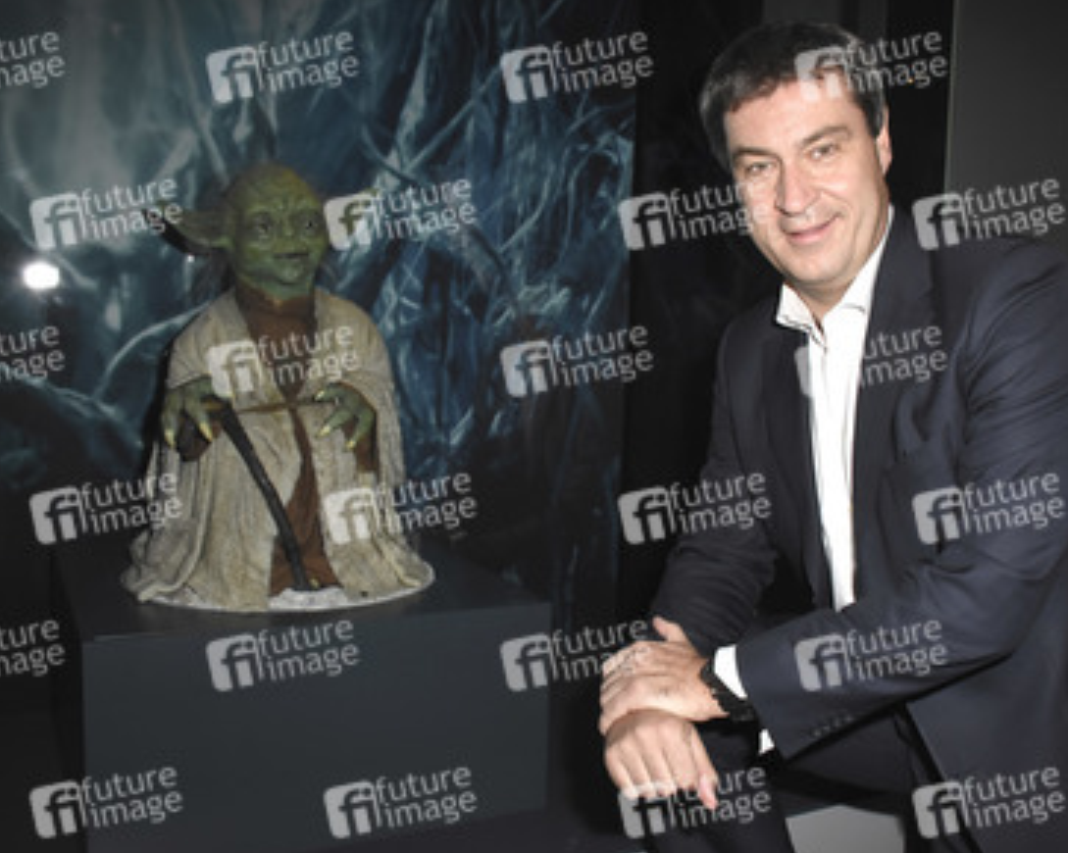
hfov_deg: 51.4
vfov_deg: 42.2
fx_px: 1106
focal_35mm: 35
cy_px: 435
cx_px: 616
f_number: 5.6
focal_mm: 20
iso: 1600
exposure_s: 1/250
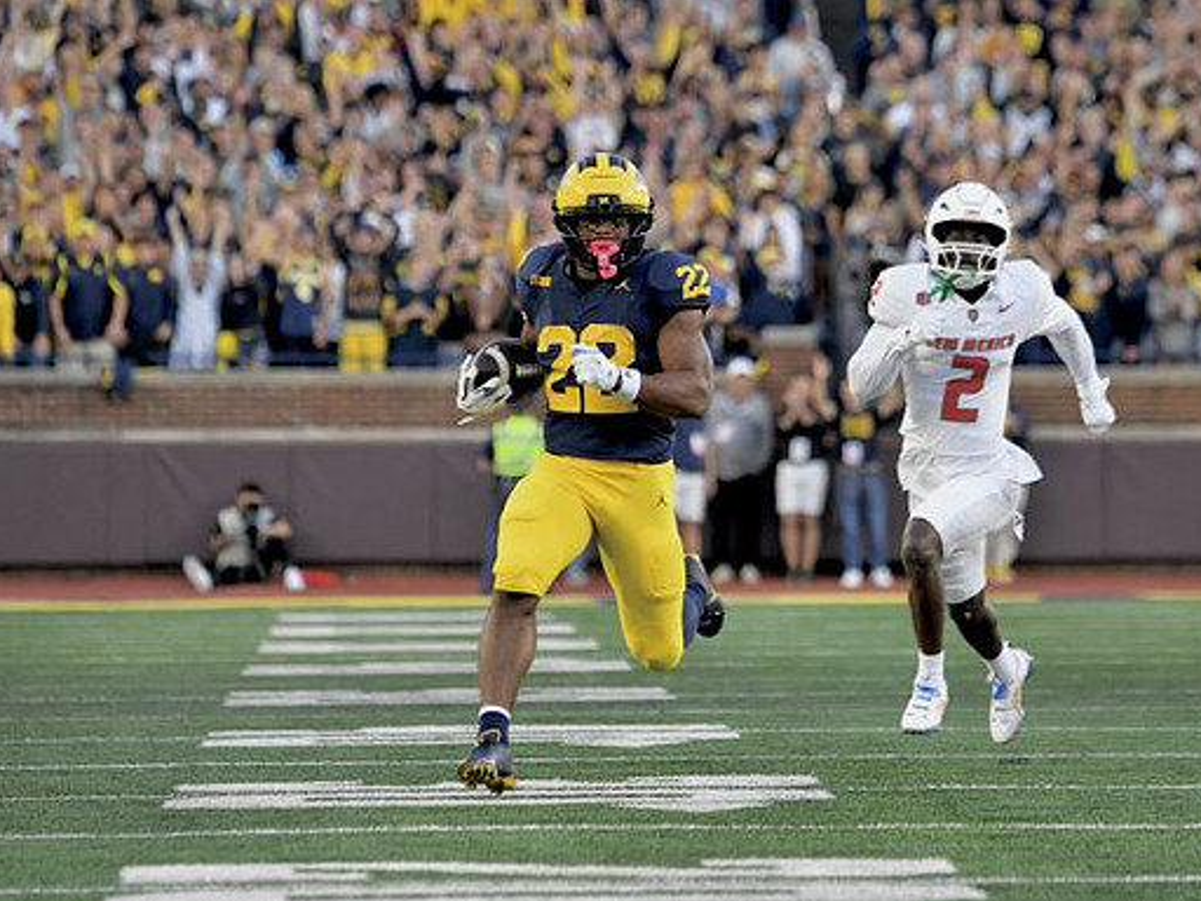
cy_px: 452
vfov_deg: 3.8
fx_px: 13600
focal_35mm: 392
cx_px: 671
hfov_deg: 5.1
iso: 3200
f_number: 5.6
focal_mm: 300
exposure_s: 1/1000
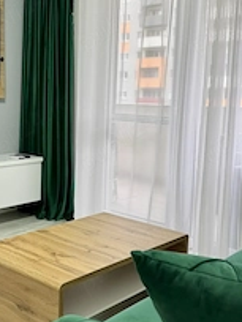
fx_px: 438
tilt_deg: -7.5
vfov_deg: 40.4
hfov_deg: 30.6
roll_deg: -2.1
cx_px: 76
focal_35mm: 47
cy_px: 159
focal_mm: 6.76
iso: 125
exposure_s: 1/100
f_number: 1.78
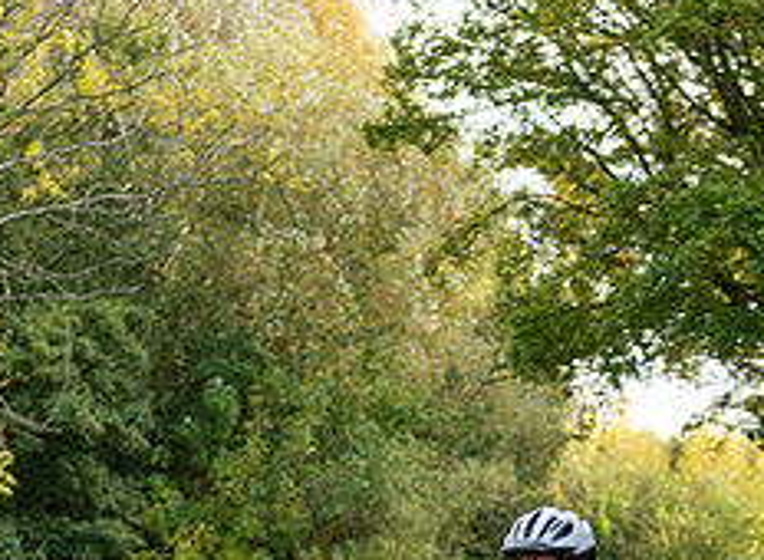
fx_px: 4071
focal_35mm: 186
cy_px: 652
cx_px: 520
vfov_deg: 7.8
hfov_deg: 10.7
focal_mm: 62
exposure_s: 1/400
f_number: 3.2
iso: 200
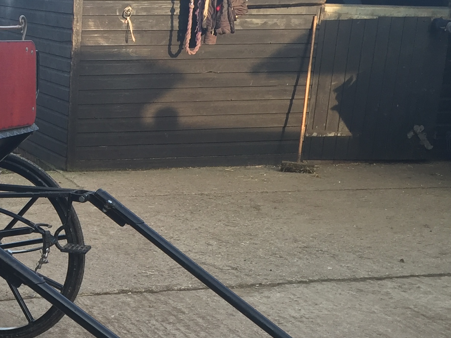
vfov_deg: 18.8
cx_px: -25
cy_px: 312
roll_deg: -1.7
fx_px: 1003
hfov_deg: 24.0
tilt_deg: -18.5
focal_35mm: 77
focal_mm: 4.15
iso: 32
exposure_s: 1/161
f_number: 2.2
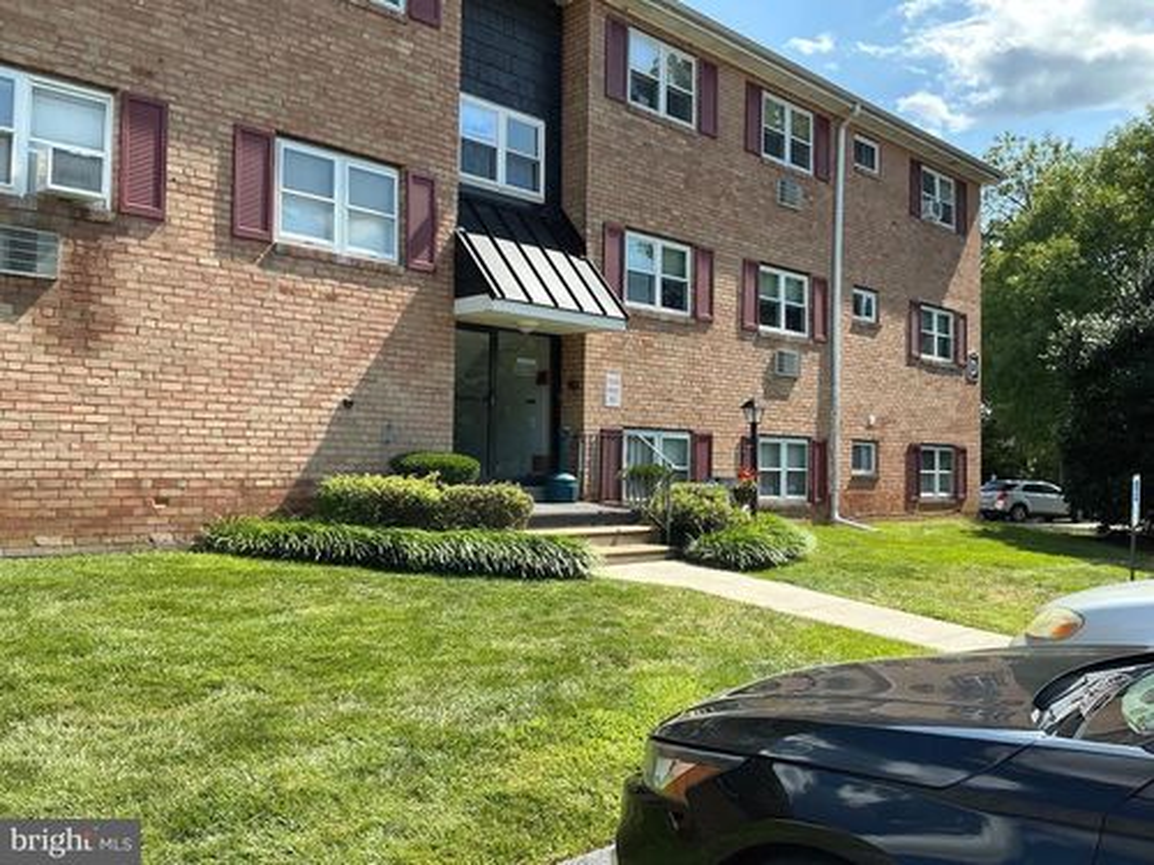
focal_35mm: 28
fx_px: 933
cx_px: 577
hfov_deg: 63.4
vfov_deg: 49.7
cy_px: 432
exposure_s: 1/804
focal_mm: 3
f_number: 1.8
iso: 25
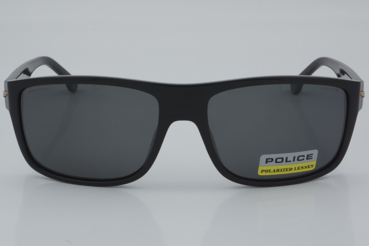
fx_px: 846
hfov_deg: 24.6
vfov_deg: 16.6
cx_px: 184
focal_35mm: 82
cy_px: 123
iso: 100
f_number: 32
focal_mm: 55
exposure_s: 1/4
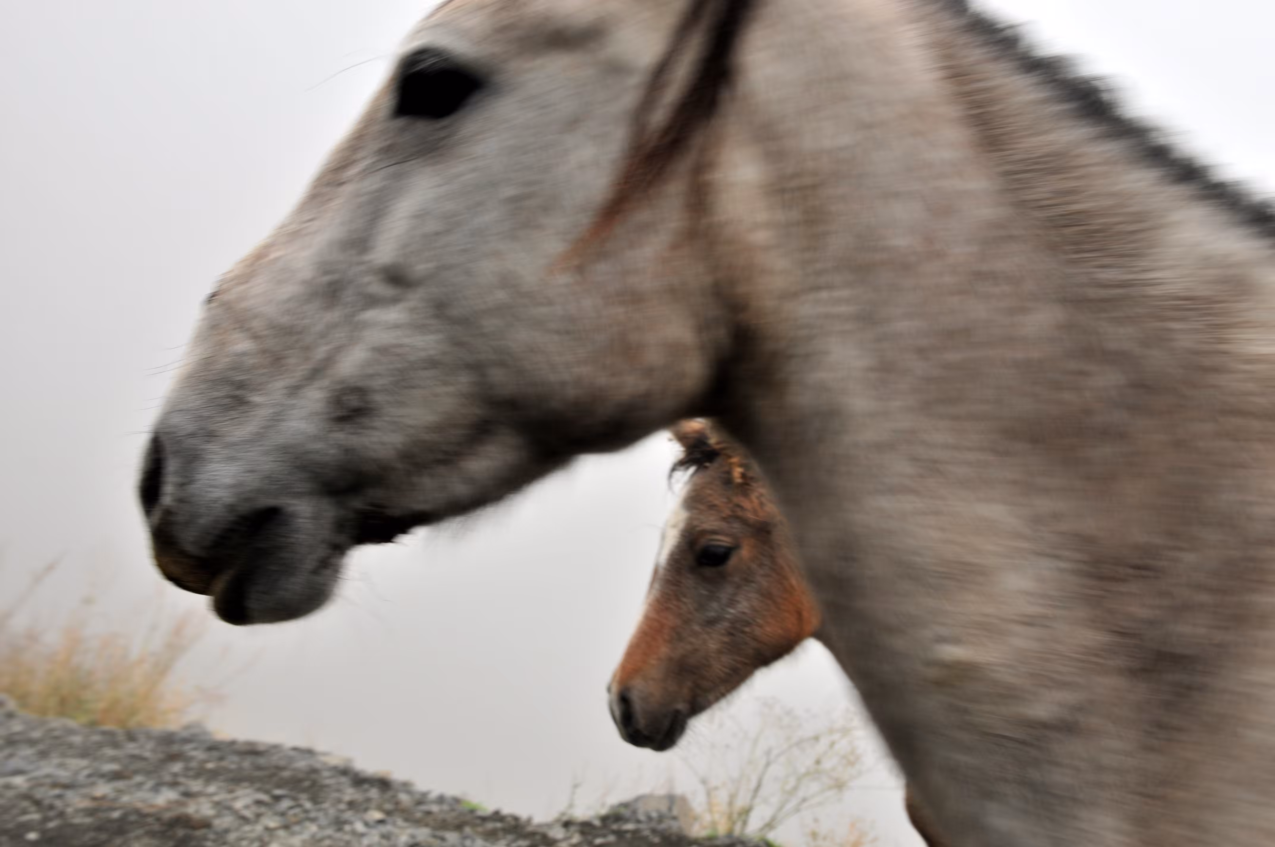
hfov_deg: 45.0
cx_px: 638
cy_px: 424
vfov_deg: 30.8
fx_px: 1539
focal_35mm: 44
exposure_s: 1/125
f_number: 5.6
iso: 200
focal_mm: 29
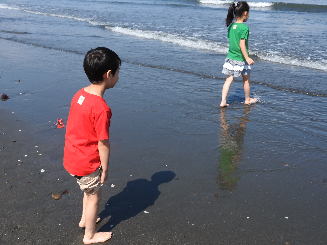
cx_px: 164
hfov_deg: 46.8
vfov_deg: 36.0
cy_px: 122
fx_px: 378
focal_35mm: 40
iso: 100
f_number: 3.8
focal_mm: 7.2
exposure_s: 1/1000
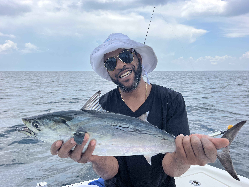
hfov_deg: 67.3
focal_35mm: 26
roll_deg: +0.5
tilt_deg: -7.1
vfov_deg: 53.1
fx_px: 187
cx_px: 124
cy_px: 94
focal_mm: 5.1
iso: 50
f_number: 1.6
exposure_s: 1/2513
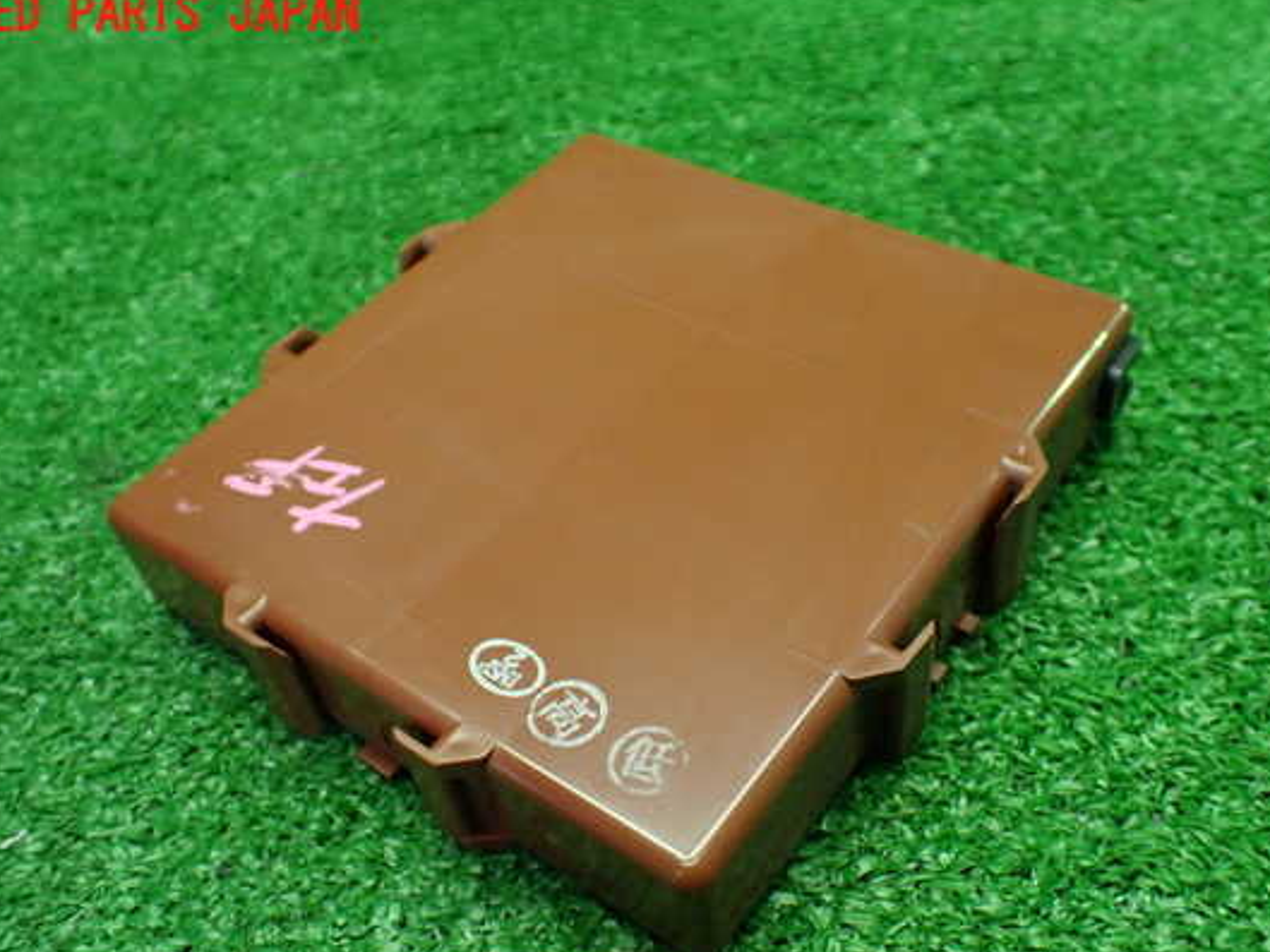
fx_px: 1248
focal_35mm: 34
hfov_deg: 53.9
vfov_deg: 41.8
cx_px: 643
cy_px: 525
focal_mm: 5.4
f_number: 2.3
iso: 640
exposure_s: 1/125
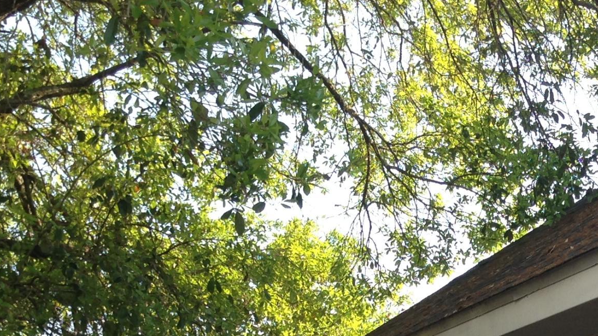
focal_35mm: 93
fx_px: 1474
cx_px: 577
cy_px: 547
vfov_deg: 12.2
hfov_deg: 22.2
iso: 50
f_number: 2.4
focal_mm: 4.12
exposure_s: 1/293
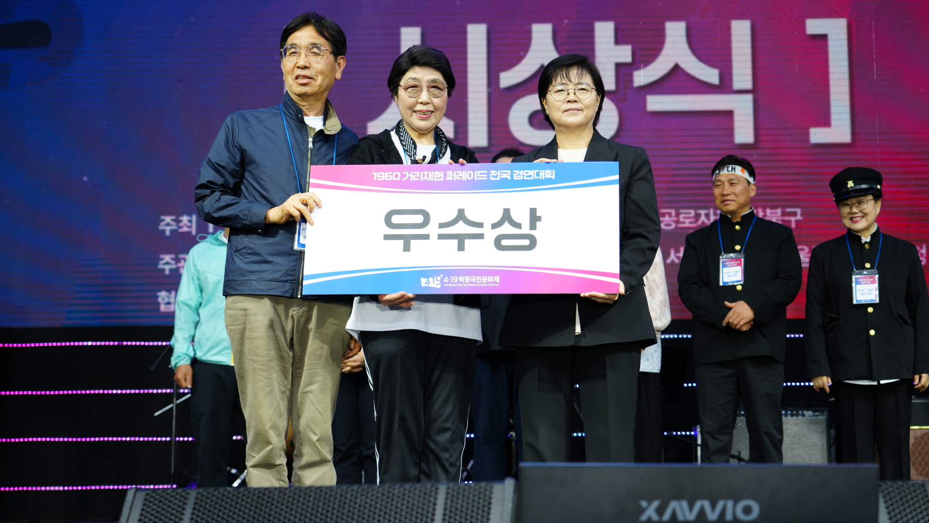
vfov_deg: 20.1
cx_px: 464
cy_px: 278
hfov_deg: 34.9
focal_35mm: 60
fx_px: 1478
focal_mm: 57
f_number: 4
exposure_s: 1/200
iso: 250
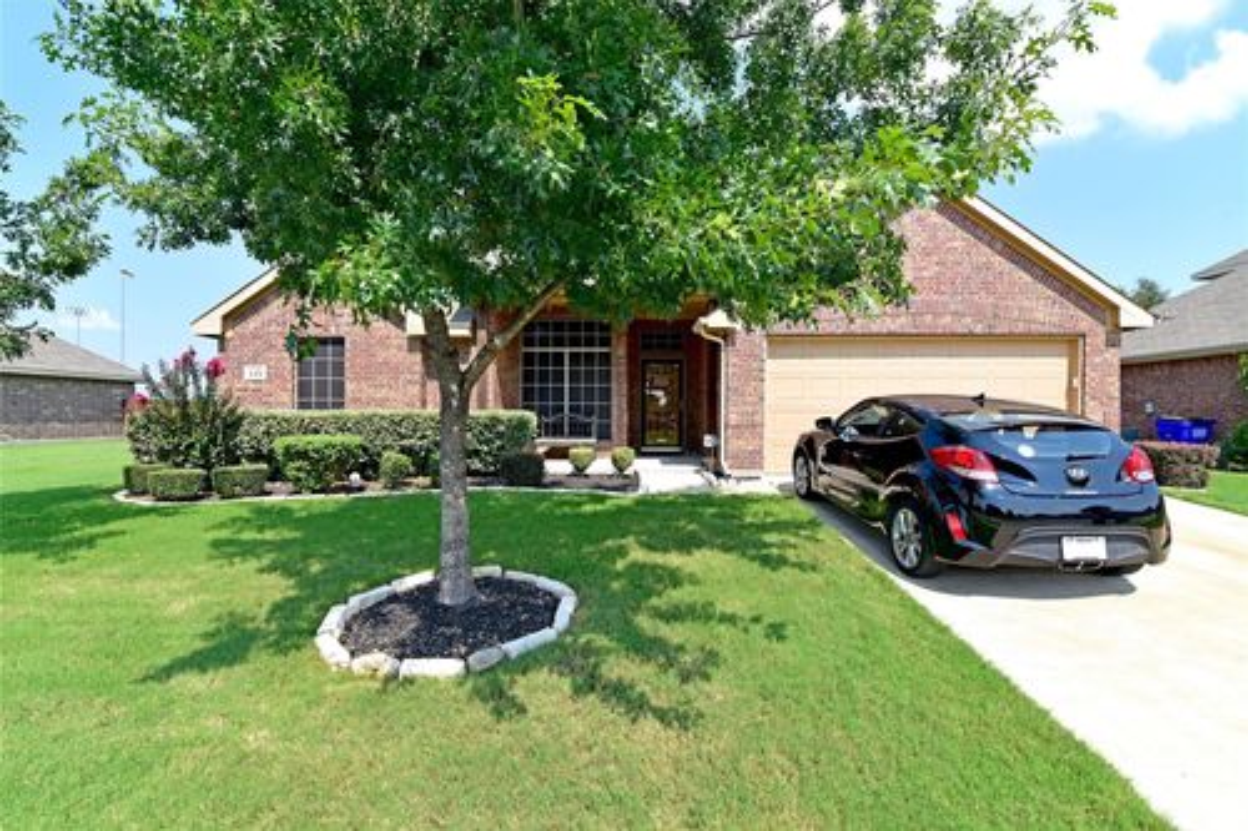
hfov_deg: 96.8
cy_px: 416
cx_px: 624
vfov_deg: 73.7
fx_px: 554
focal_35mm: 16
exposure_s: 1/80
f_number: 8
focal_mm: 16
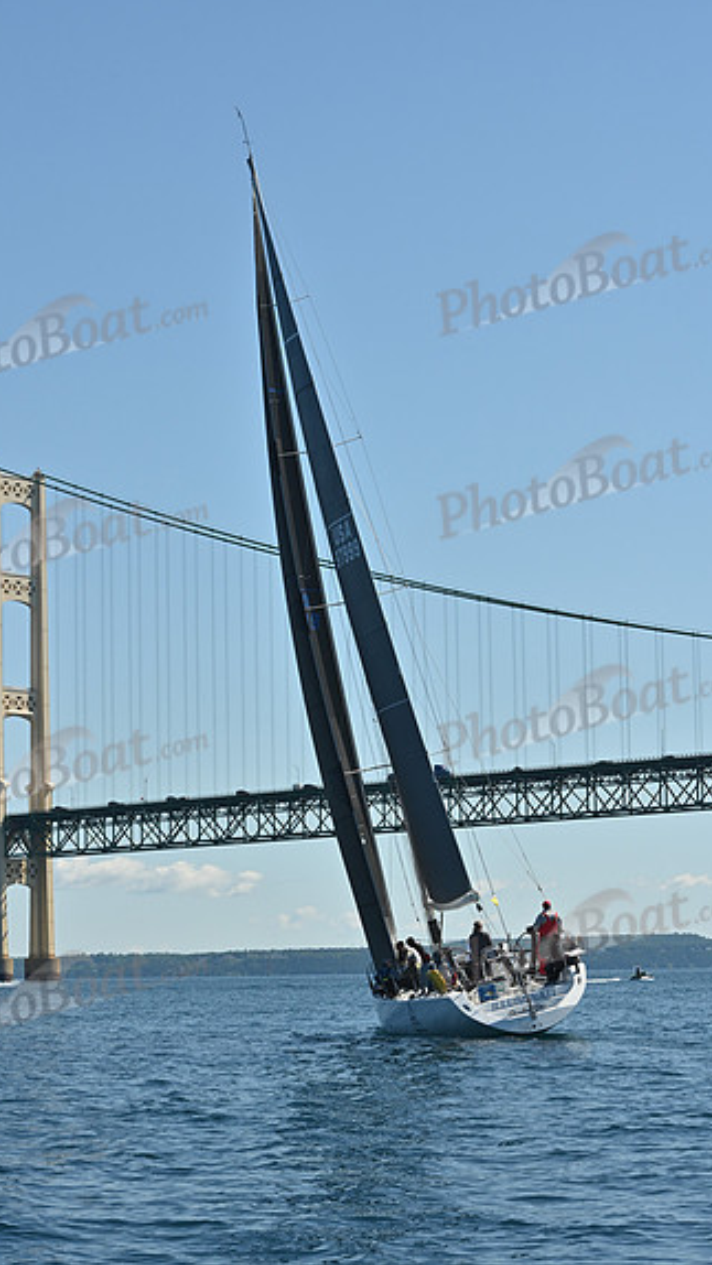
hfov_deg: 13.3
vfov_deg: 23.4
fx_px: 3053
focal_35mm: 91
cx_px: 323
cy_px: 628
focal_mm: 86
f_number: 10
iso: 320
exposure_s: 1/1000
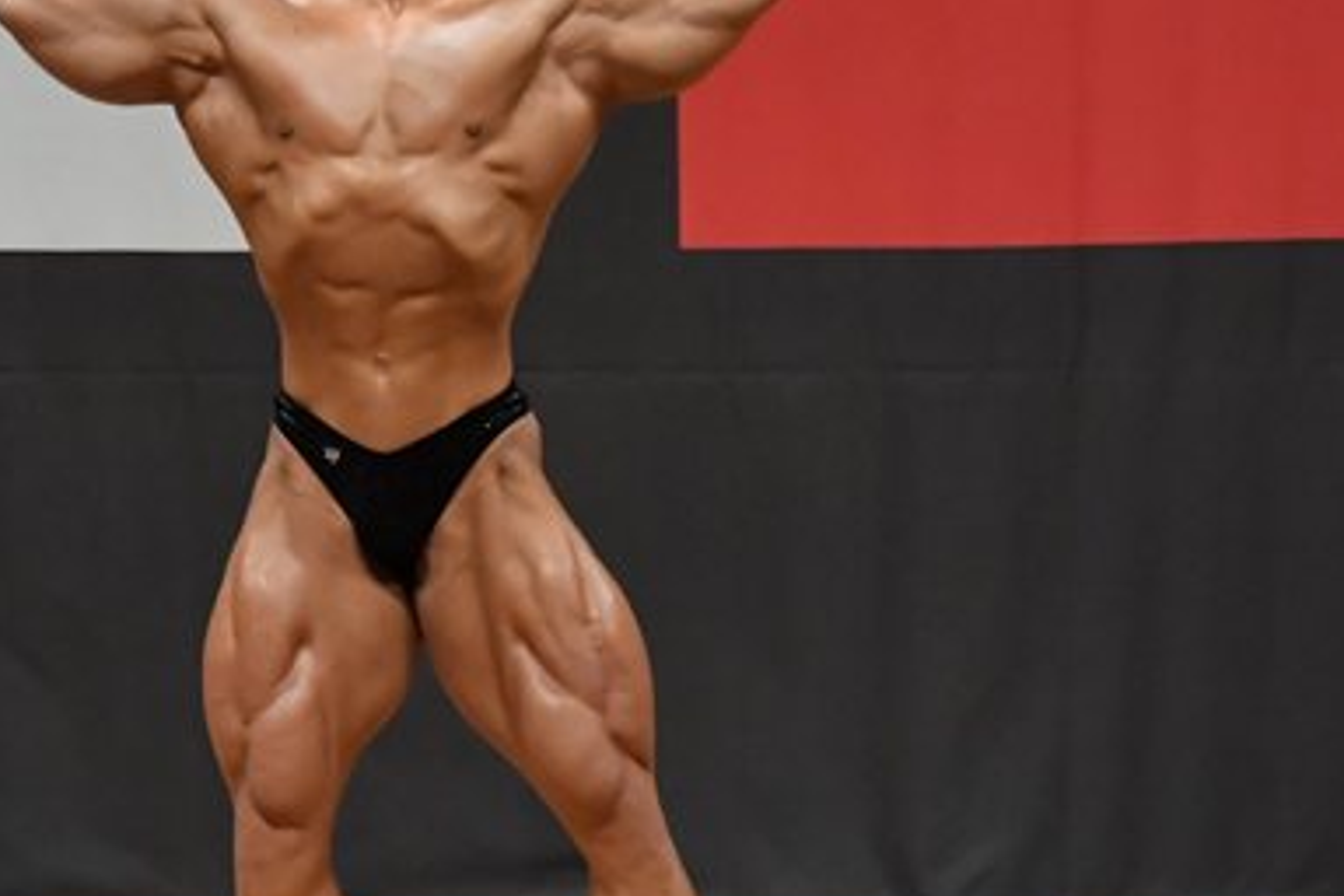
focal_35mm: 514
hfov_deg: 4.0
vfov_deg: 2.7
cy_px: 504
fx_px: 19188
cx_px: 390
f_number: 5.6
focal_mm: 170
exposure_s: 1/400
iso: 5600
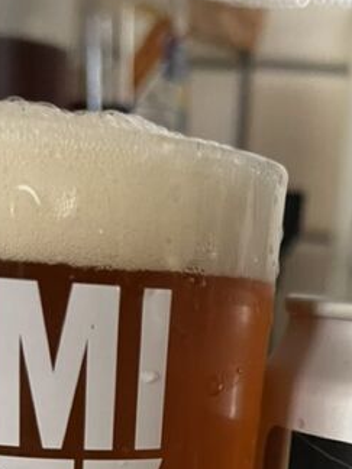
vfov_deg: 28.5
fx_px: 827
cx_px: 211
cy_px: 527
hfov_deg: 24.0
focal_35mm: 61
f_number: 1.6
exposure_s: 1/39
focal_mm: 5.1
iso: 640
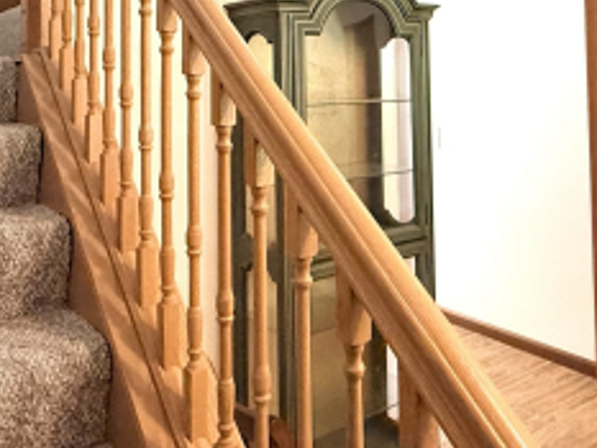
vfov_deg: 33.9
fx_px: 690
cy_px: 38
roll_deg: +1.1
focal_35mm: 40
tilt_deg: +2.6
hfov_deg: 46.7
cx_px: 324
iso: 500
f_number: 2.2
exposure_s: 1/60
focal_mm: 2.22
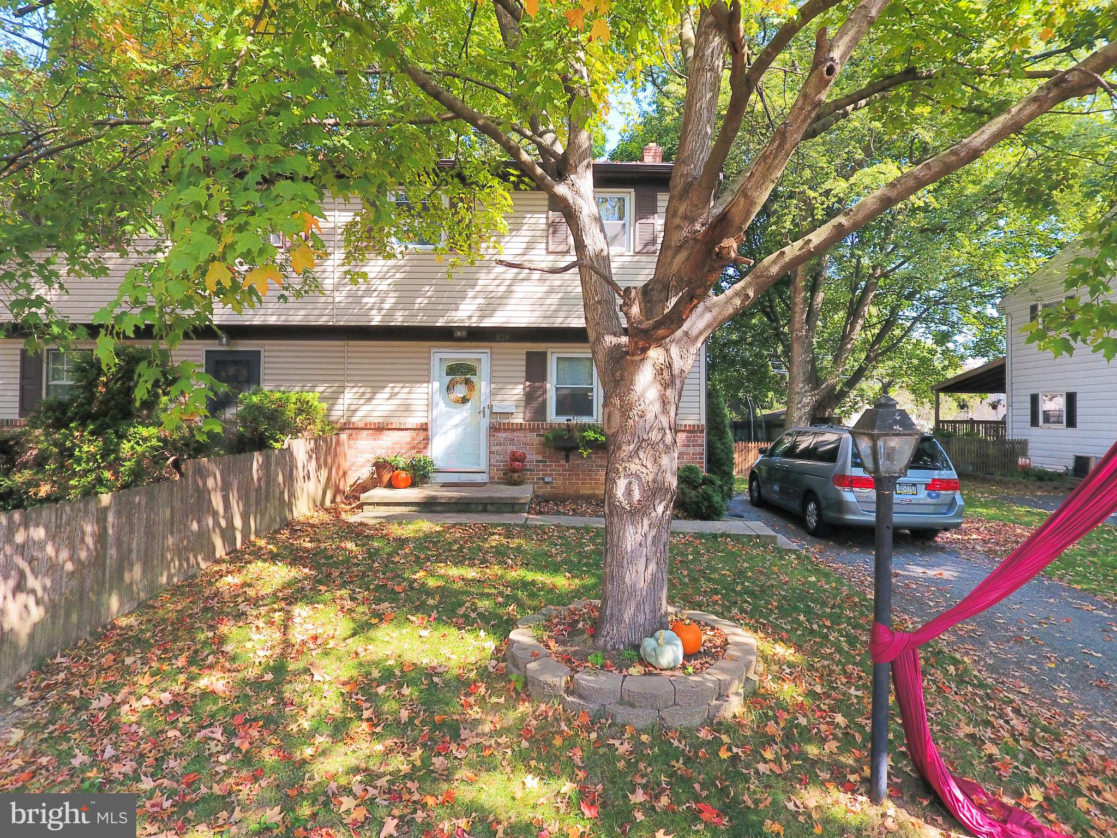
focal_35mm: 20
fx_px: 645
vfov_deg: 66.0
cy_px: 419
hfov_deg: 81.7
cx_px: 558
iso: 100
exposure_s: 1/219
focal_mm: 3.61
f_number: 2.8
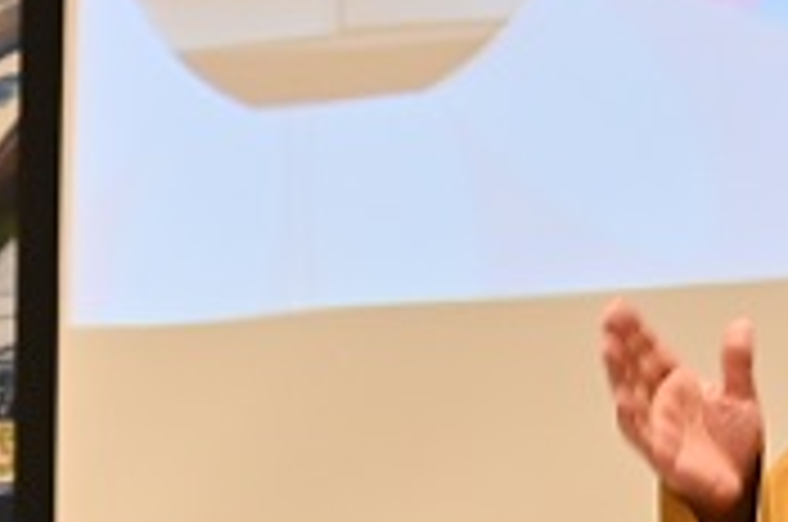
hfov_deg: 4.8
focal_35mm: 429
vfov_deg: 3.2
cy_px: -292
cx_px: 995
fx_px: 9373
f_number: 4
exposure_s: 1/100
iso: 800
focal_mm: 75
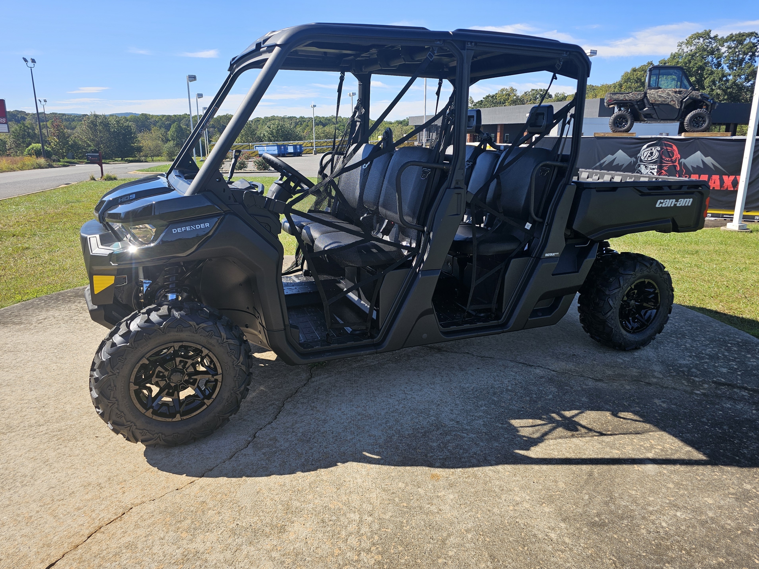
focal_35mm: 24
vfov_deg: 56.8
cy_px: 273
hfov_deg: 71.6
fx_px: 526
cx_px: 384
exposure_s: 1/397
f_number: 1.7
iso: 10
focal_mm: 6.3
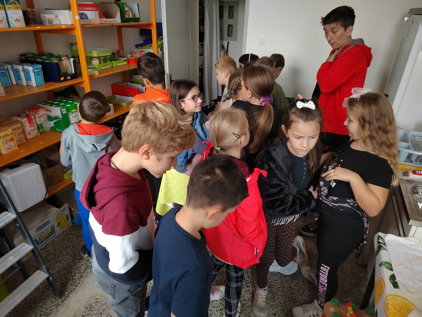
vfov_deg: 58.9
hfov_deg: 73.9
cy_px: 158
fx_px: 280
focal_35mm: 23
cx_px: 211
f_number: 1.9
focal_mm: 5.52
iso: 1038
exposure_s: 1/100
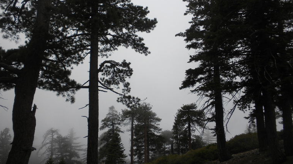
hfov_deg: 49.4
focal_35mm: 41
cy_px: 66
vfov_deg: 28.9
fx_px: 318
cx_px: 145
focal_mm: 6.6
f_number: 3.5
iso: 64
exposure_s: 1/530
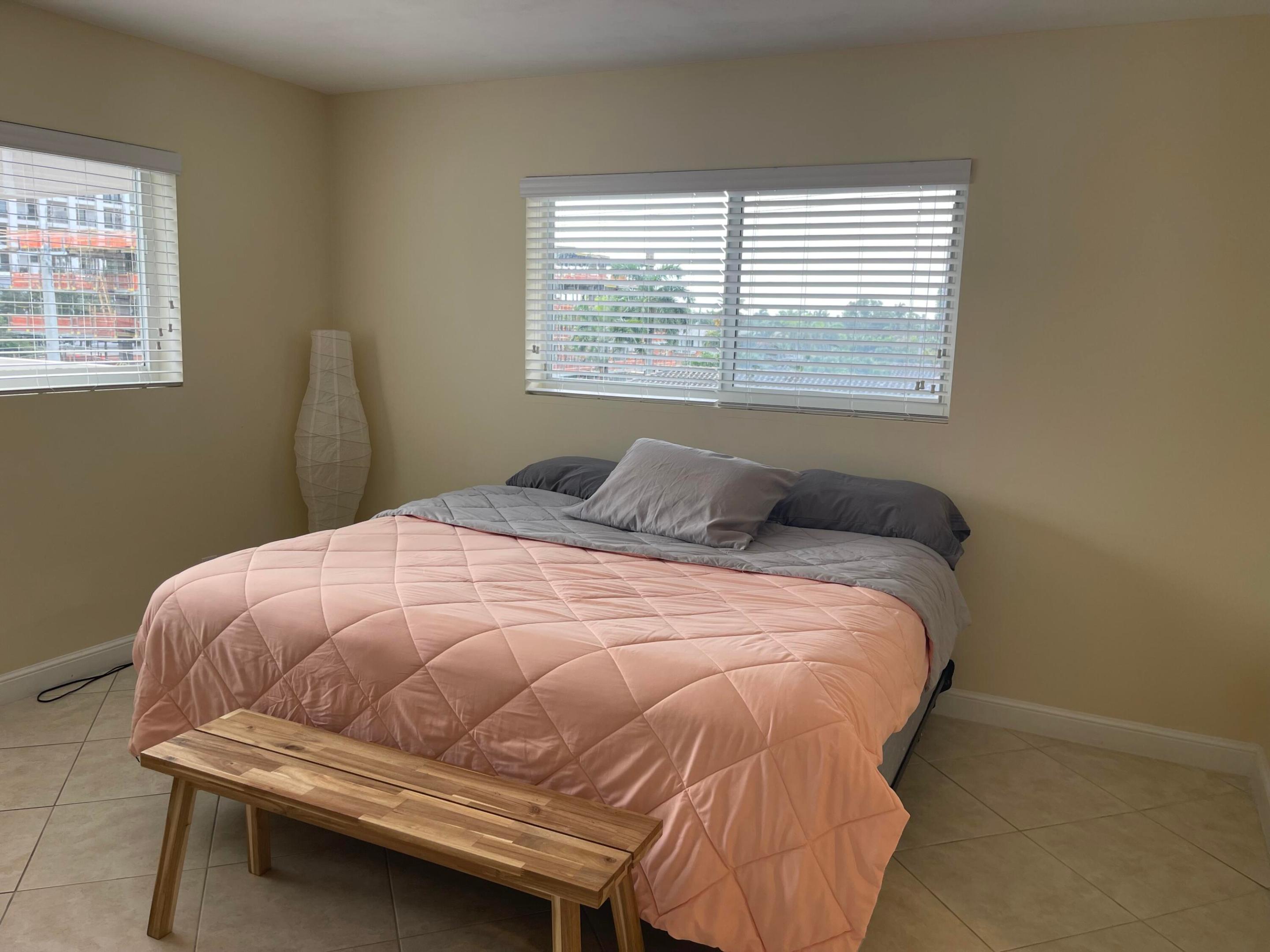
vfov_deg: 54.9
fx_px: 917
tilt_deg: -9.5
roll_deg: -1.8
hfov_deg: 69.4
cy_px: 476
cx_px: 635
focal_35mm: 25
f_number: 1.6
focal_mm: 5.1
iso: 50
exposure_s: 1/120
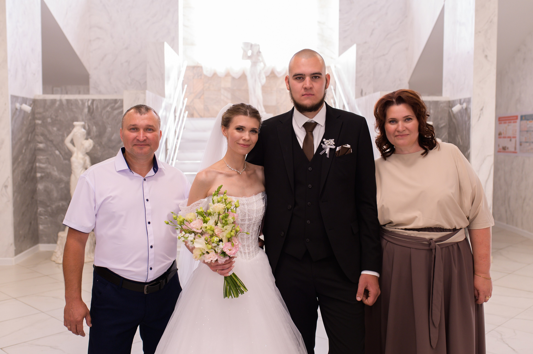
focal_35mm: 40
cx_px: 264
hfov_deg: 48.5
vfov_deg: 33.3
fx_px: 591
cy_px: 173
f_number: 4
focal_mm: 35
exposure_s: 1/200
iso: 500
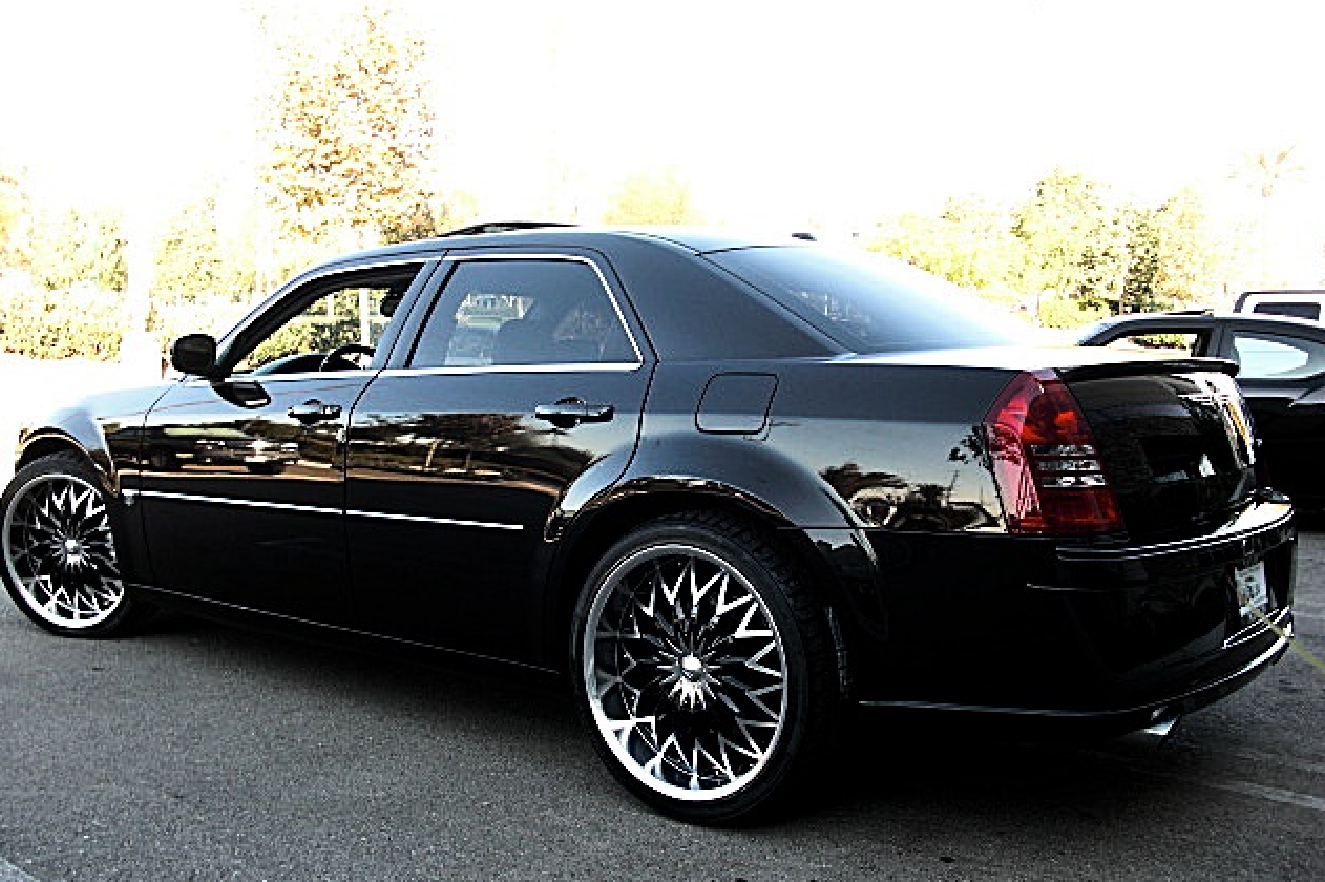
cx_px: 657
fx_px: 1398
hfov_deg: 50.7
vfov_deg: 35.0
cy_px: 483
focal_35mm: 38
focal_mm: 6.3
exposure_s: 1/80
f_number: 2.8
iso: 50
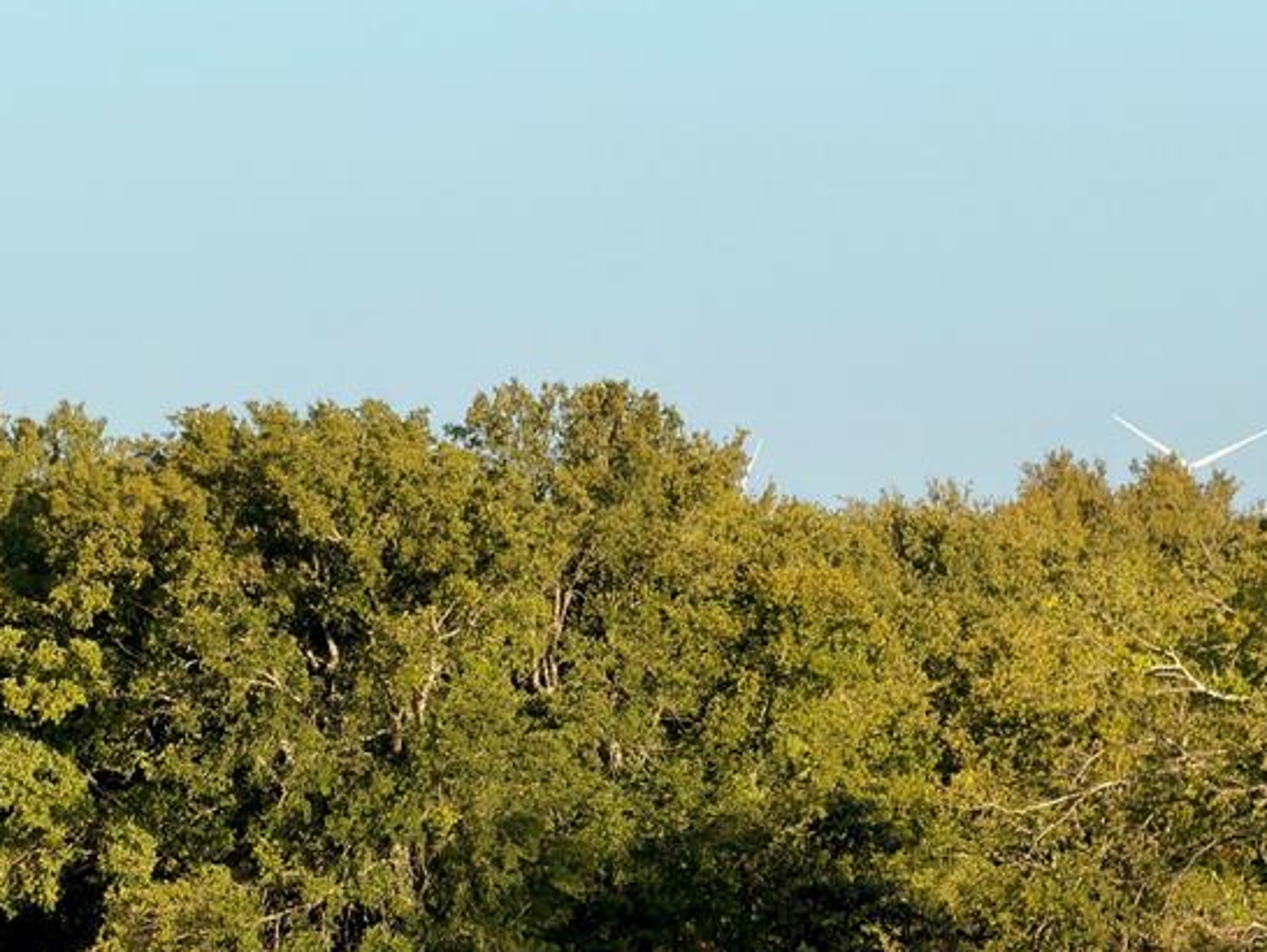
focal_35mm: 375
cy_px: 755
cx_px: 364
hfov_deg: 5.3
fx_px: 13732
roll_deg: +1.8
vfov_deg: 4.0
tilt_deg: +0.2
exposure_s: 1/639
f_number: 2.8
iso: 32
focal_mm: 16.89
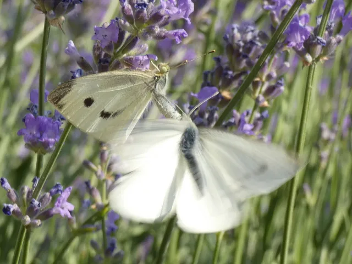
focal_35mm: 132
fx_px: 1342
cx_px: 176
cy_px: 132
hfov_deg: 14.9
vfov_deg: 11.2
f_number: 5.2
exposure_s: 1/160
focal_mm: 23.7
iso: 80
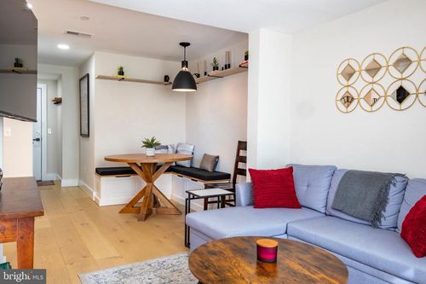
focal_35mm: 27
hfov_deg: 67.4
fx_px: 319
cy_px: 142
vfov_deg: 47.9
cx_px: 213
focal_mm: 18
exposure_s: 1/30
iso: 400
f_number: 14
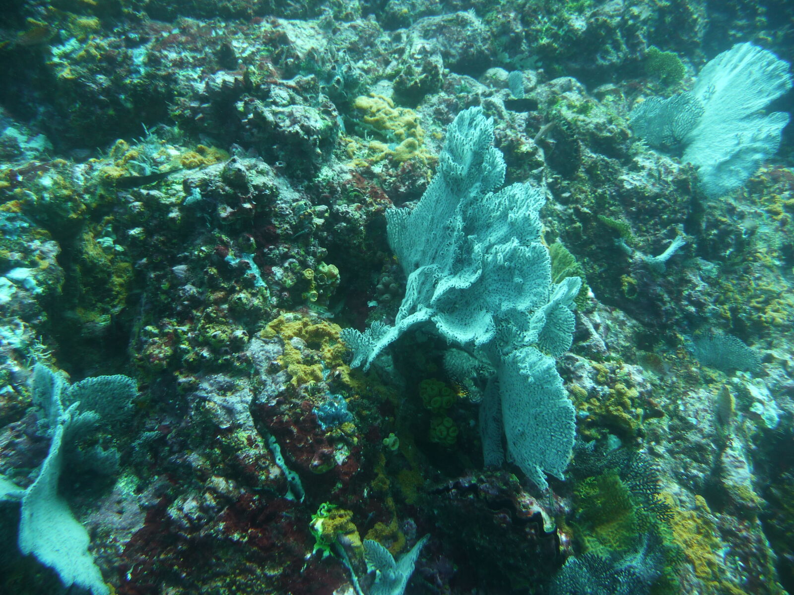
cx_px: 397
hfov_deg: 63.4
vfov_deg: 49.7
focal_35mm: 28
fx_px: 642
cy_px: 298
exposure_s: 1/60
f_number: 3.3
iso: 100
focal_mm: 4.7
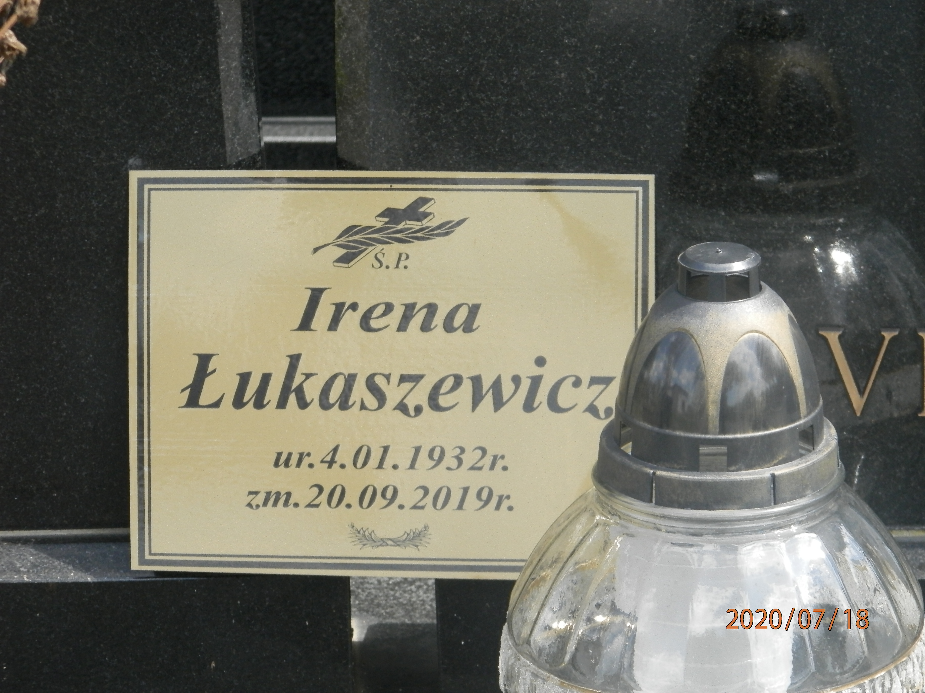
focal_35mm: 224
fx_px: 5986
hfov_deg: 8.8
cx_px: 462
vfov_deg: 6.6
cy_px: 346
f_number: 5.4
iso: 200
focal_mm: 40
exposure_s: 1/200
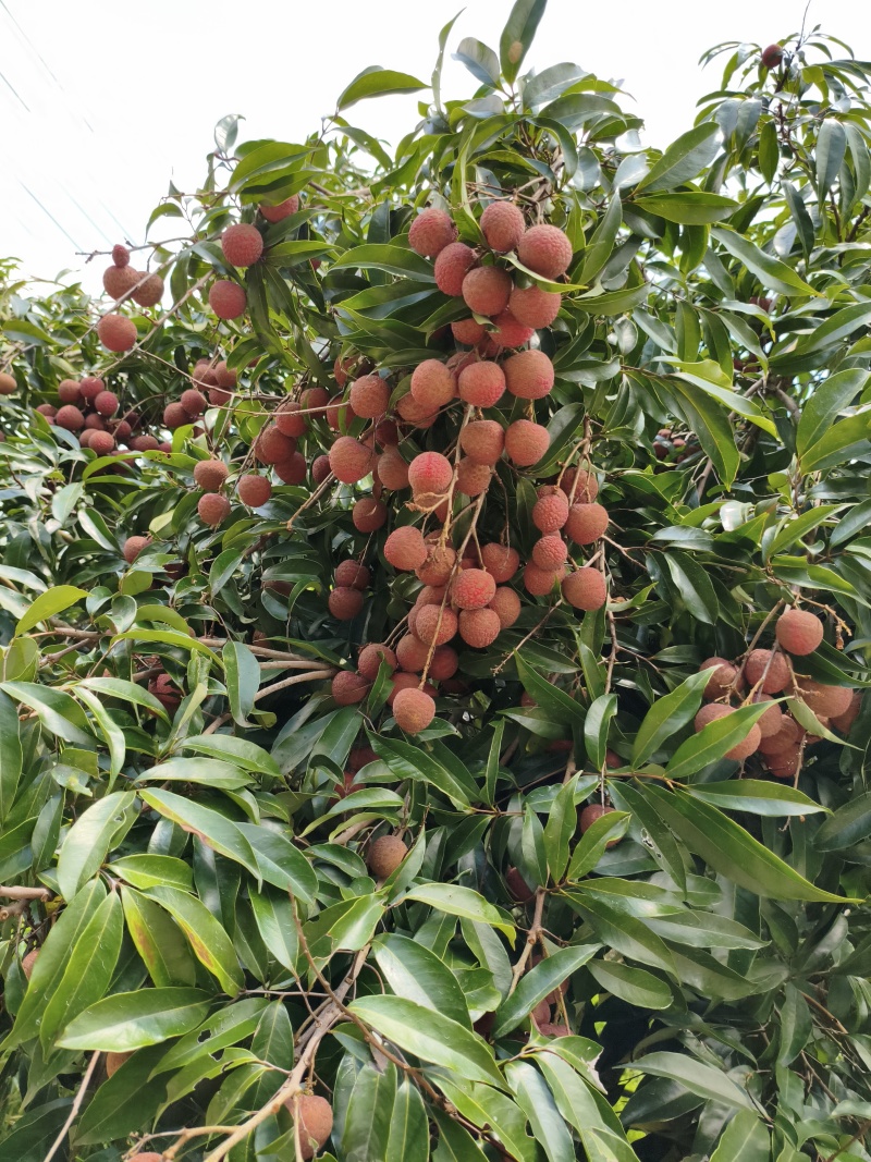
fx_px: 872
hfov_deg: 53.1
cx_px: 436
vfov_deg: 67.3
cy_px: 581
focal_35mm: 26
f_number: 1.5
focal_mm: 4.94
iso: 80
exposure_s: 1/797
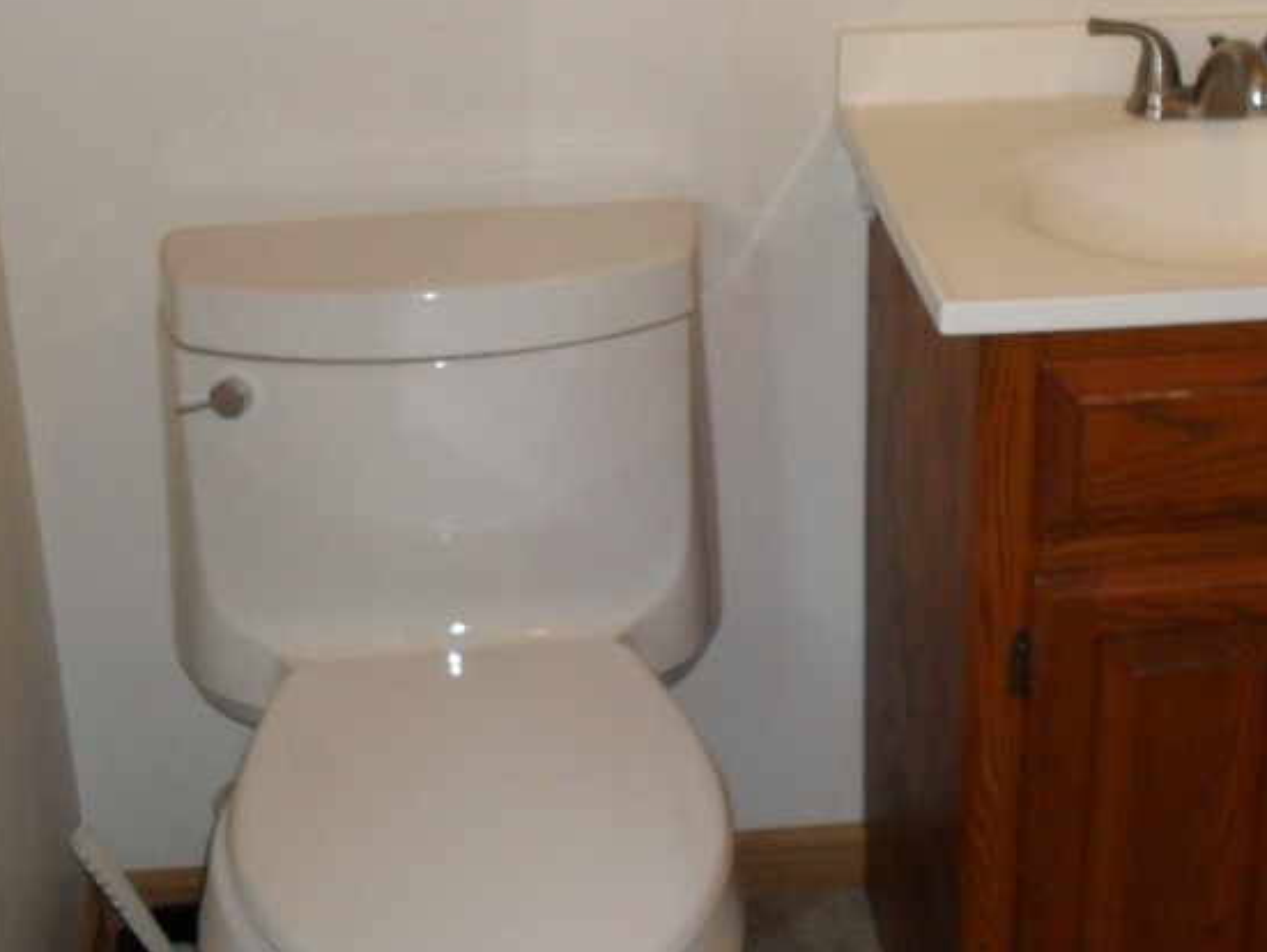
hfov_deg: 29.5
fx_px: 2381
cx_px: 906
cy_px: 239
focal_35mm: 65
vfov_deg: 22.4
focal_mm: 6.3
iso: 200
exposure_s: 1/45
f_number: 3.2
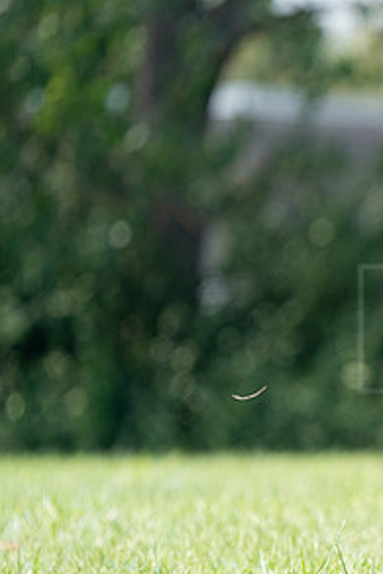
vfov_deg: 2.4
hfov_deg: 1.6
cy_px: 363
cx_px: 546
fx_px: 13484
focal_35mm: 846
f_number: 6.3
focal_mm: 426
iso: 2500
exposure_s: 1/4000
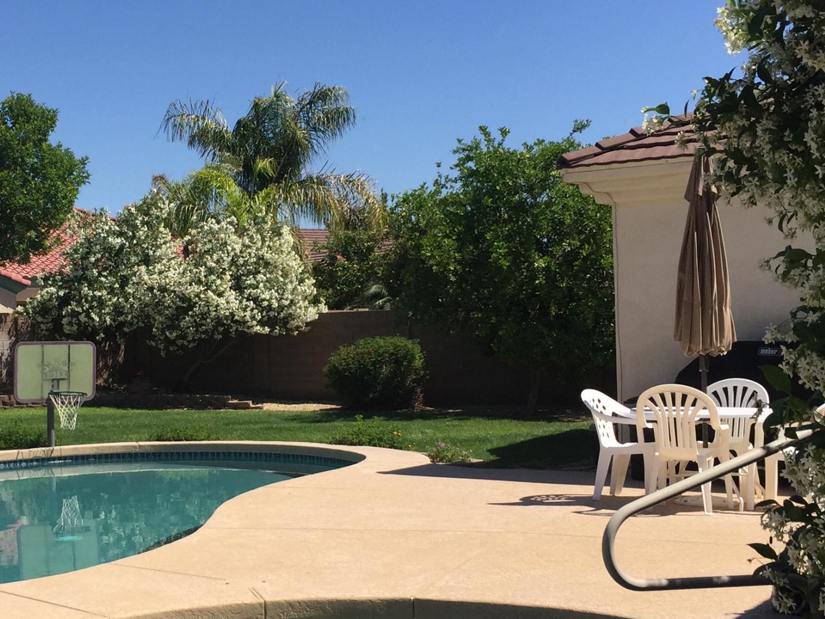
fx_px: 1359
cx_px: 198
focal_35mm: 57
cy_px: 349
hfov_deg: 33.1
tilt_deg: -1.4
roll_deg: +0.5
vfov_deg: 25.6
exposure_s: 1/2825
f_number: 2.2
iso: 32
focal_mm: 4.15
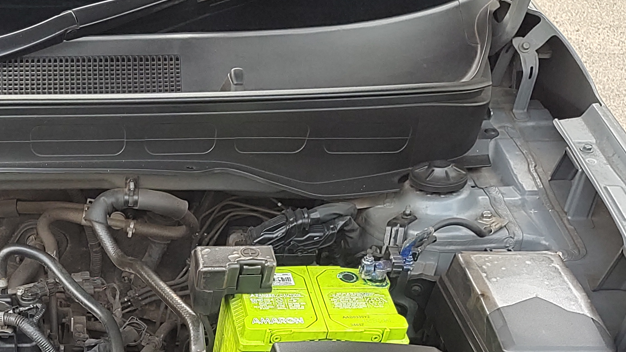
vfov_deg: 19.8
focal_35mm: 56
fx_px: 930
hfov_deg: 34.3
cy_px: 449
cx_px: 16
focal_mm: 5.56
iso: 145
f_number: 1.8
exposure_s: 1/50
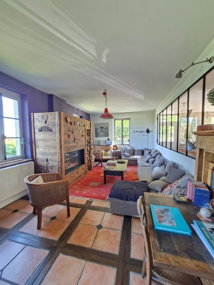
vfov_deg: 106.2
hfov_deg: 89.9
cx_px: 107
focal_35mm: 13
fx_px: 107
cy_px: 142
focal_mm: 1.74
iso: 500
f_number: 2.2
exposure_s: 1/25
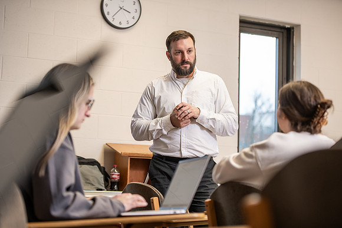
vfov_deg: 17.5
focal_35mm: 78
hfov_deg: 26.0
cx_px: 171
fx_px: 741
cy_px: 114
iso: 800
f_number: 2.8
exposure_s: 1/200
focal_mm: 78
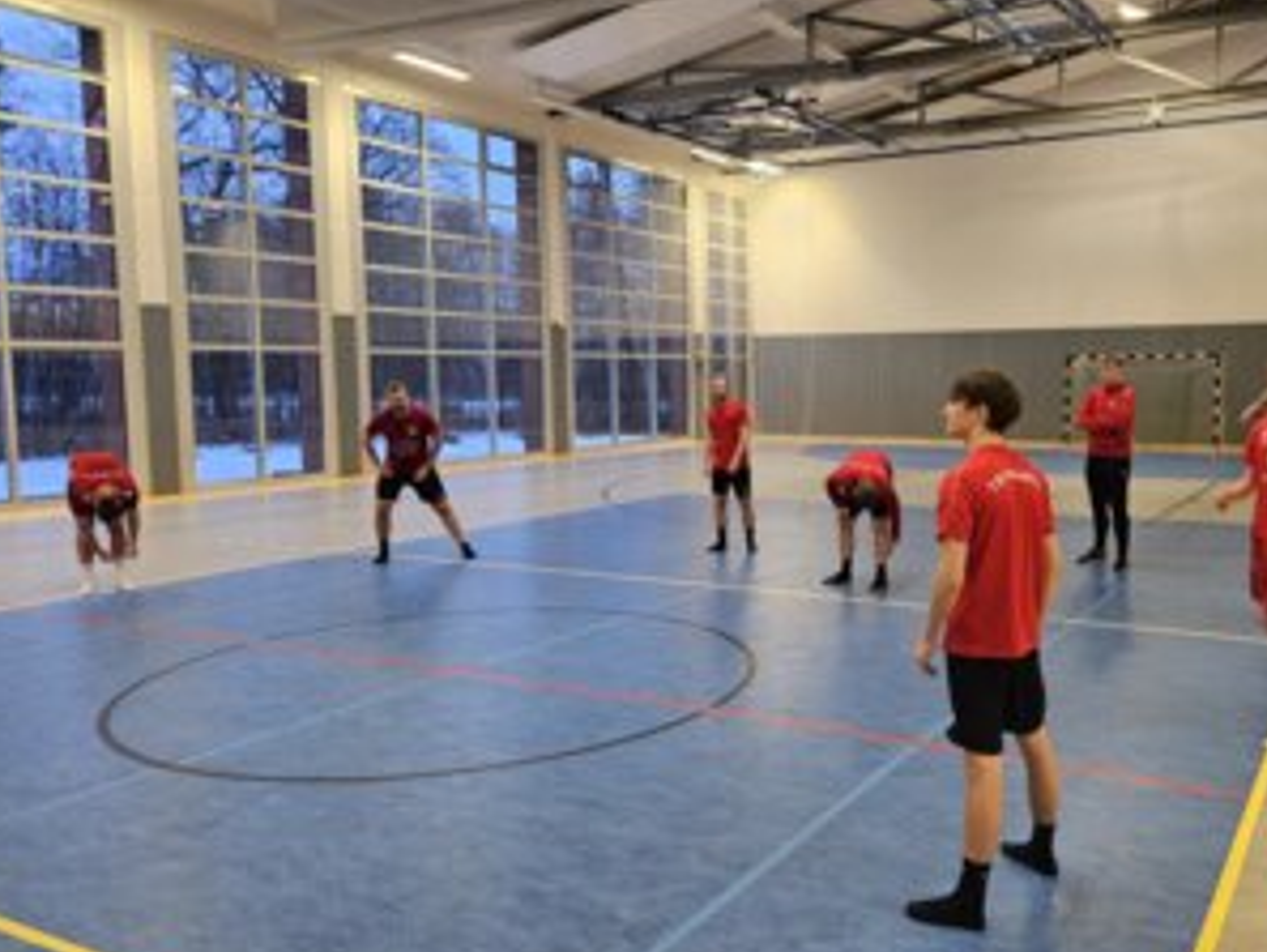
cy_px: 461
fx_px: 1135
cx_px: 828
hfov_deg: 57.3
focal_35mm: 31
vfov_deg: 45.5
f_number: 1.8
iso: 500
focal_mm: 5.4
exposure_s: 1/100
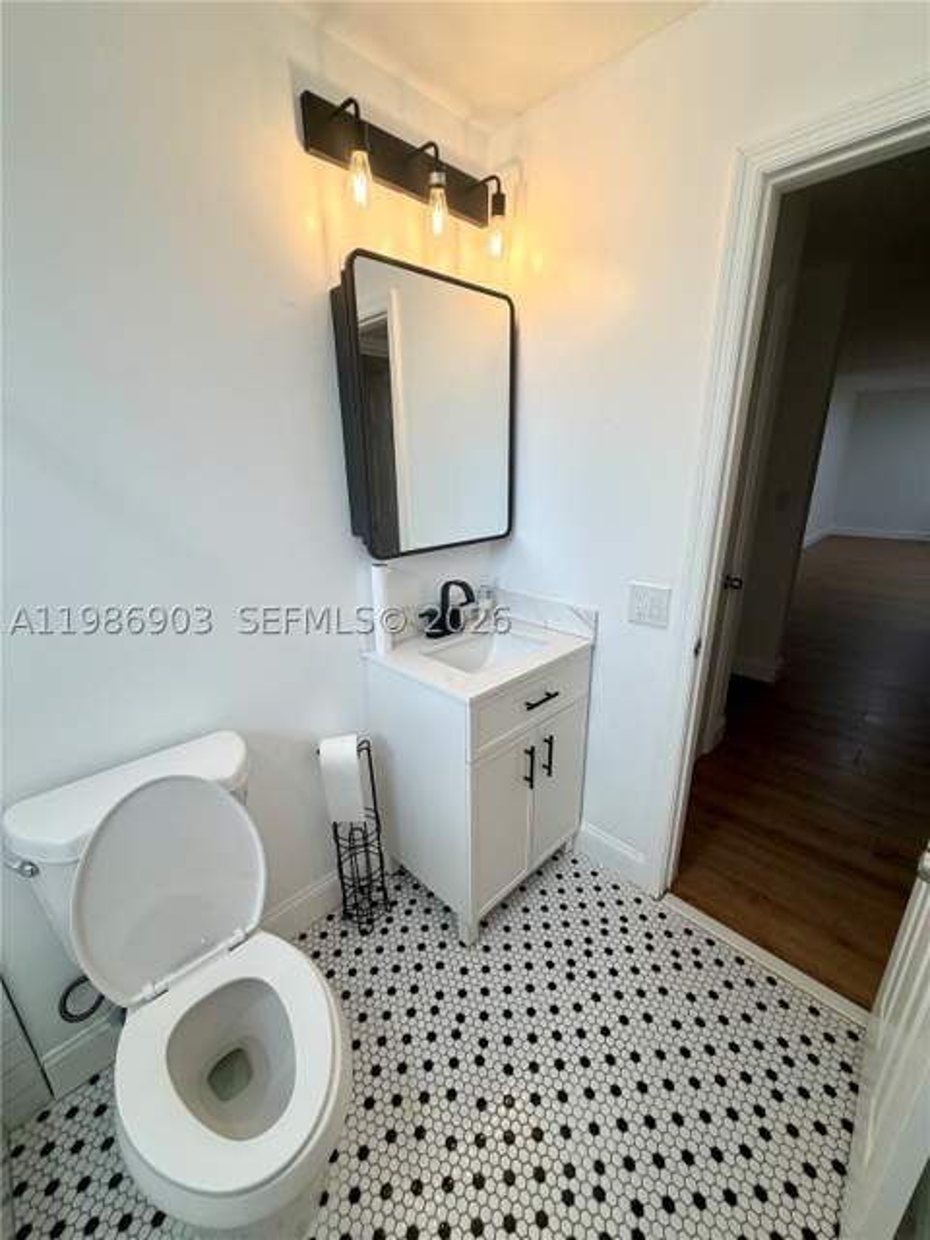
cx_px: 465
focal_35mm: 14
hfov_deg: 85.7
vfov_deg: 102.1
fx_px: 502
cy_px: 620
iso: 64
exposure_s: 1/120
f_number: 2.2
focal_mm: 2.22
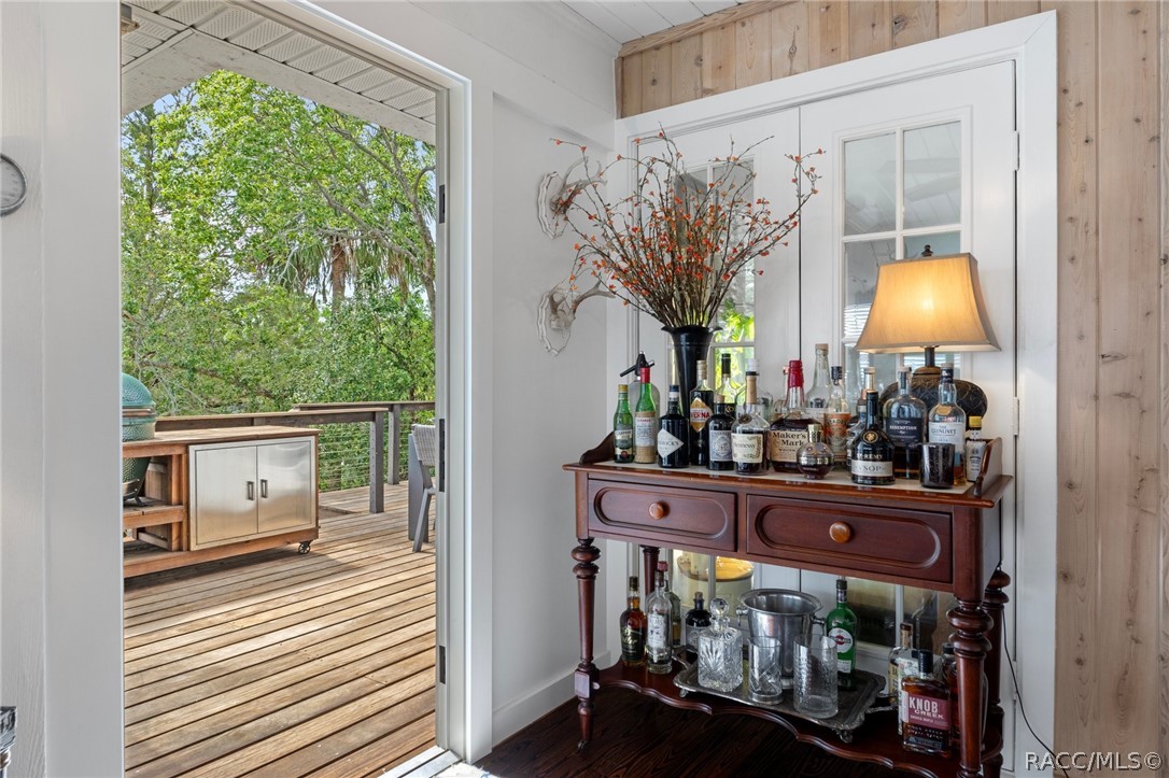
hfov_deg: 81.2
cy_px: 389
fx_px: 682
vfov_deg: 59.4
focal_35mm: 21
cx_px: 584
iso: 320
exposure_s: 1/6
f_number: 9.5
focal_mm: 14
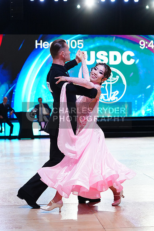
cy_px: 116
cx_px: 77
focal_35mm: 75
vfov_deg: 27.0
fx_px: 481
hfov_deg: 18.2
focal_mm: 75
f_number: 4
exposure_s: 1/320
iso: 2500
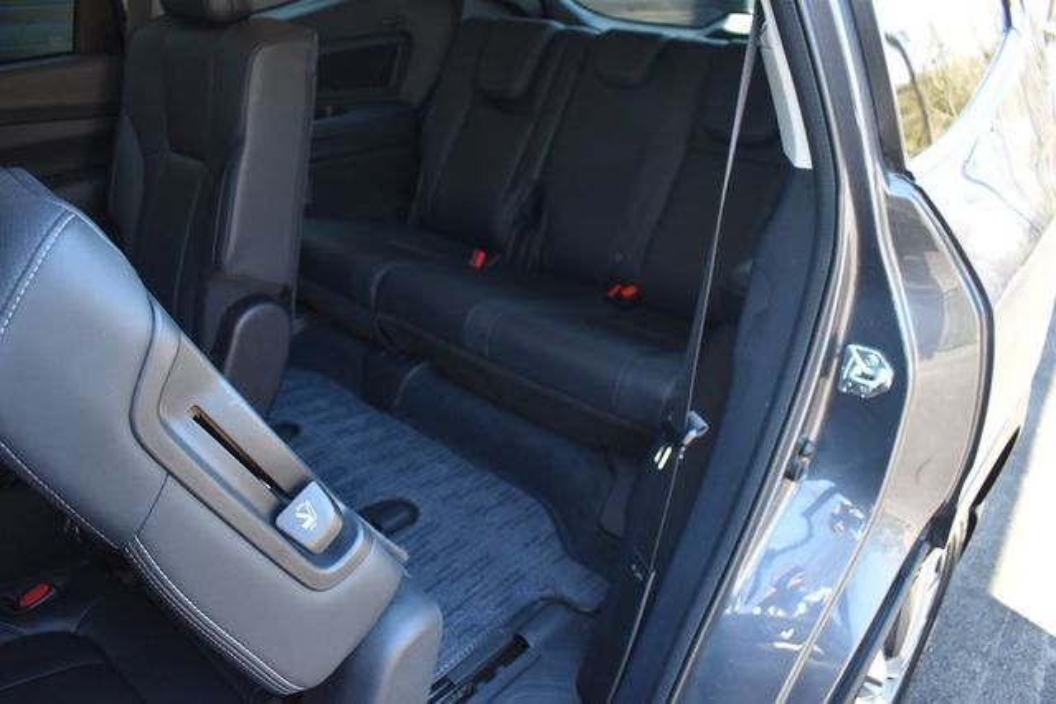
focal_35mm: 27
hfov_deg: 67.4
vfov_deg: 48.0
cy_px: 352
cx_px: 528
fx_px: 792
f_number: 3.5
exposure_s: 1/160
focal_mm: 18
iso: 800
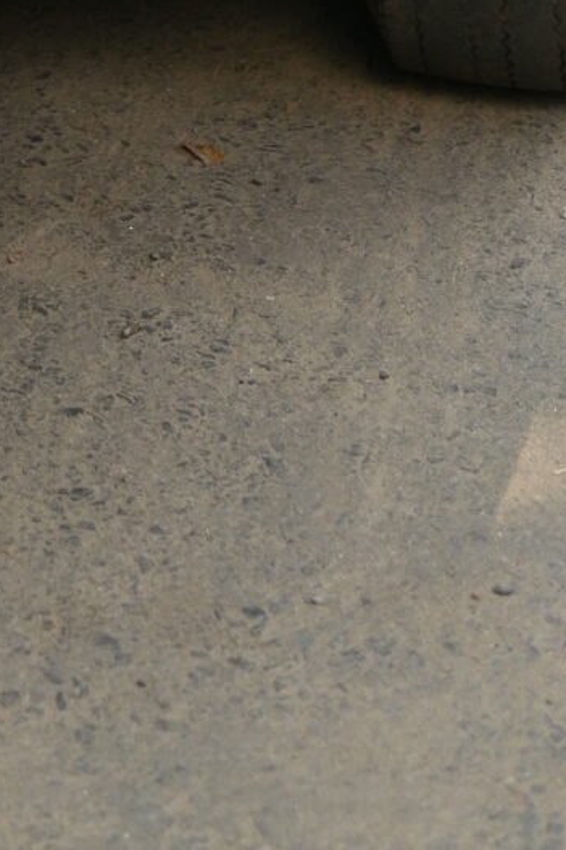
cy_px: -1085
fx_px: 3209
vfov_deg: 12.4
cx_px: -570
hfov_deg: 9.4
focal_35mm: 136
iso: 160
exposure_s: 1/1000
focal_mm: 28
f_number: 2.8
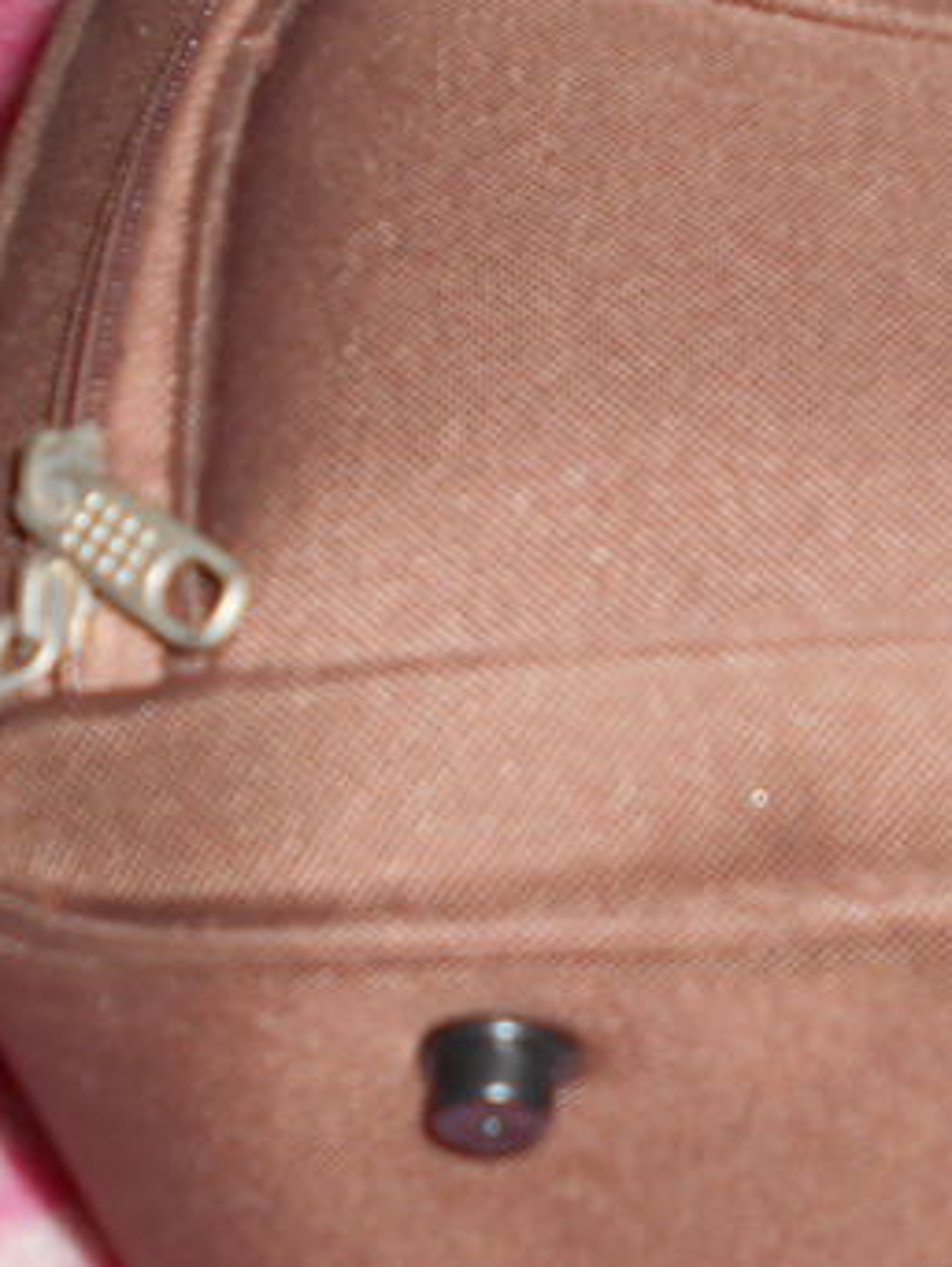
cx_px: 1045
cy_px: 782
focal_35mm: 76
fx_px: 2783
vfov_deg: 25.6
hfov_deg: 18.7
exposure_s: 1/25
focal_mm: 4.6
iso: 80
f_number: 3.2
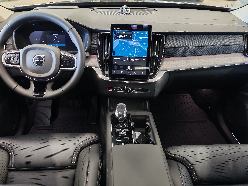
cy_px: 93
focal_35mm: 31
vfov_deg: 45.4
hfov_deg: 58.4
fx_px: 222
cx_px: 124
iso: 800
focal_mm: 6.12
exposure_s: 1/50
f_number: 1.9
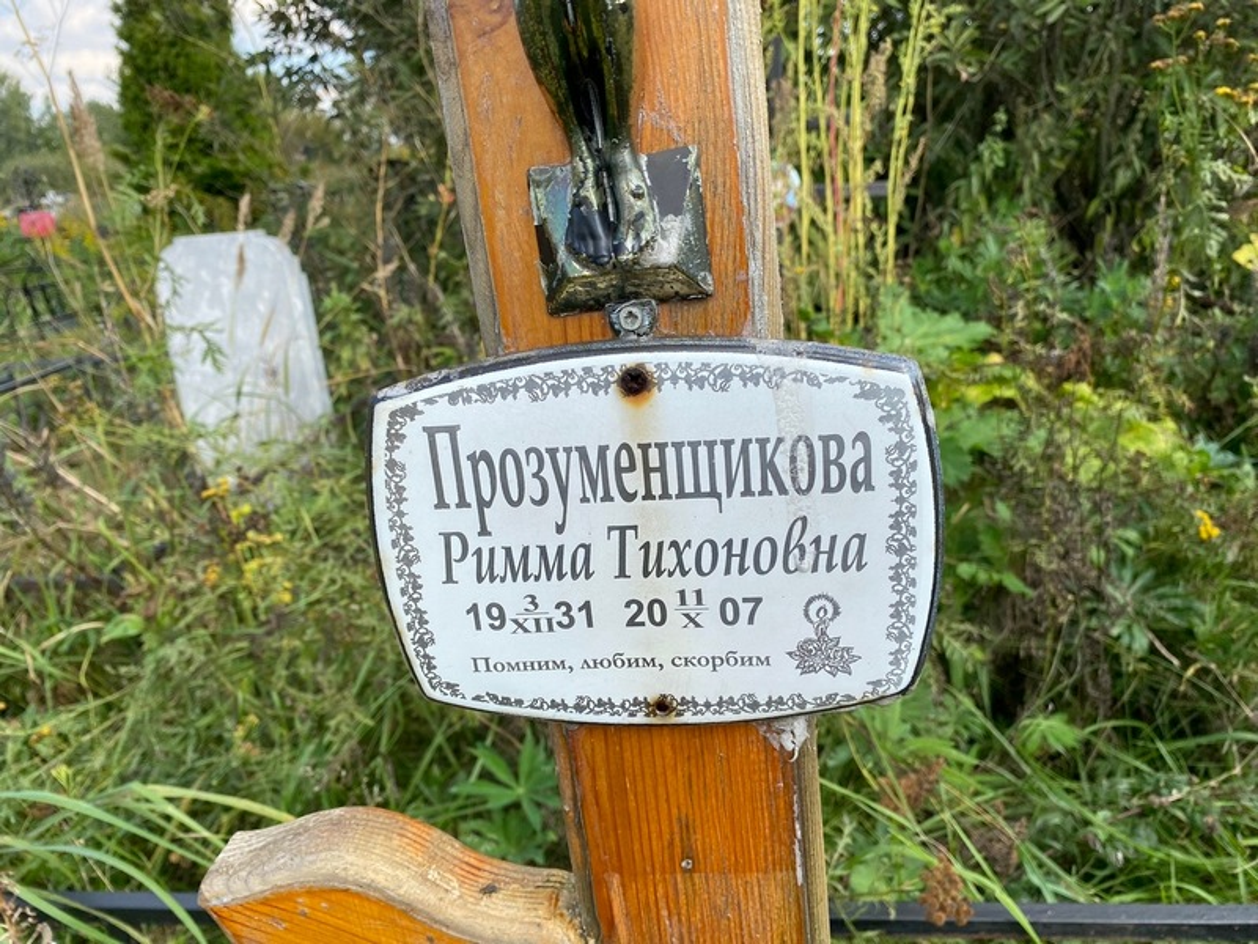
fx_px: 945
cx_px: 629
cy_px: 472
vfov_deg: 53.1
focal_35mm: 26
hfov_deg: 67.3
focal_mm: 4.25
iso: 32
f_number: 1.8
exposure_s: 1/845
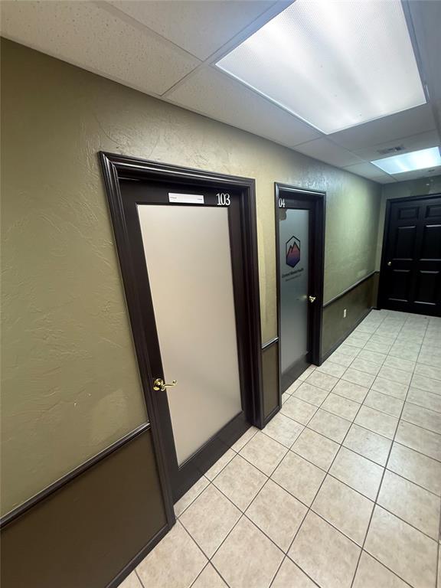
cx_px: 220
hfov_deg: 85.7
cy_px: 294
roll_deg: +6.8
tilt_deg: -13.0
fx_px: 238
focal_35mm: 14
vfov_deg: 102.1
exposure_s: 1/60
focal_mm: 2.22
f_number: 2.2
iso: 200
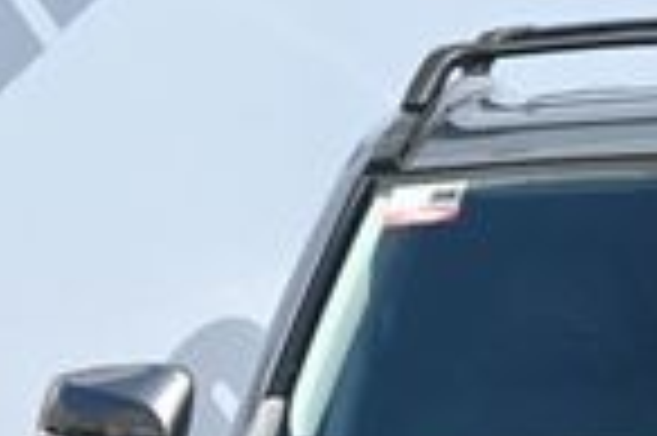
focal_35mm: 283
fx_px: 5162
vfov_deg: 4.8
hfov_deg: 7.2
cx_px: 850
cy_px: 733
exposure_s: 1/250
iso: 250
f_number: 6
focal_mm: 43
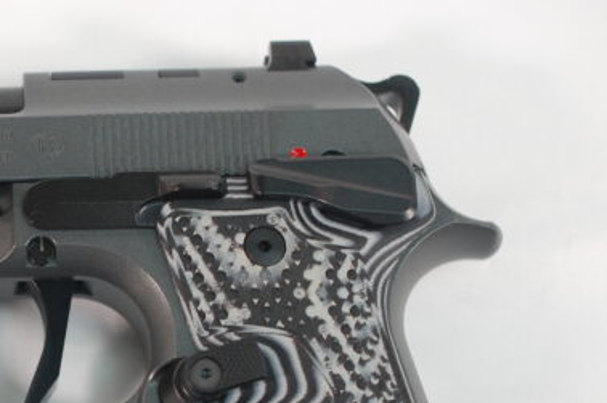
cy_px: 400
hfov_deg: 15.8
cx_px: -13
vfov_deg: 10.7
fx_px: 2139
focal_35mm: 127
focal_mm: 40
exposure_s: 1/60
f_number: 4
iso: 400
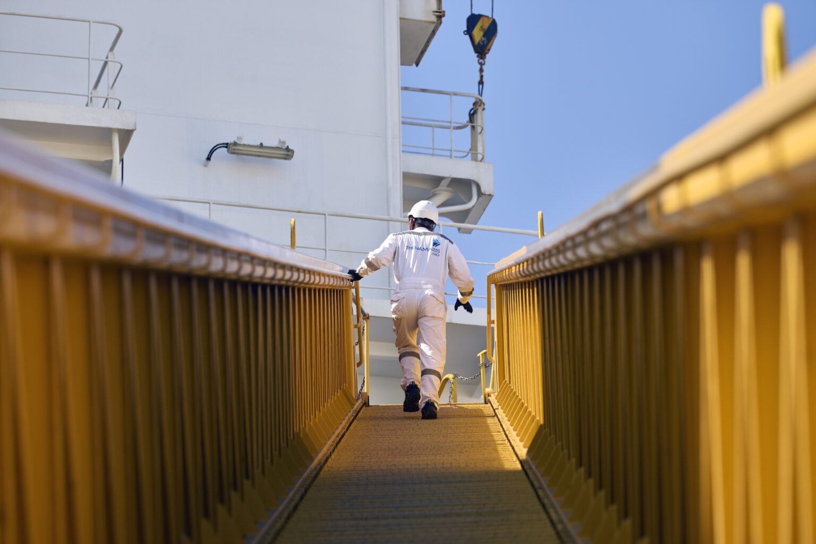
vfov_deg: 6.9
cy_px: 272
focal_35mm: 200
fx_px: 4533
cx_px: 408
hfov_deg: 10.3
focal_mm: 200
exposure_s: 1/200
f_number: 6.3
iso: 200
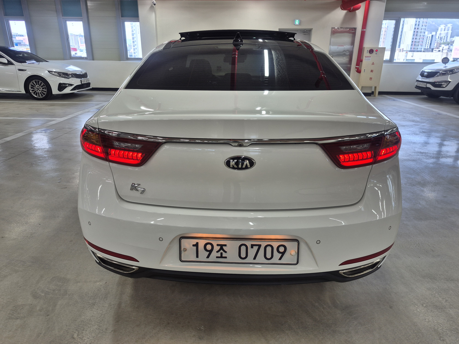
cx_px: 230
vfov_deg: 58.9
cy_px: 172
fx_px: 305
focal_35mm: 23
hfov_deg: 73.9
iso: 40
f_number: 1.8
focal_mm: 5.4
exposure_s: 1/120
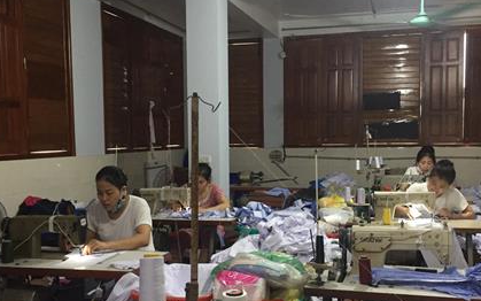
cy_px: 171
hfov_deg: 45.3
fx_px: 577
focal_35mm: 44
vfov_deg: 29.2
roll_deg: -1.1
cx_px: 239
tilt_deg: -2.6
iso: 200
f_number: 2.2
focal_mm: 4.15
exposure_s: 1/33
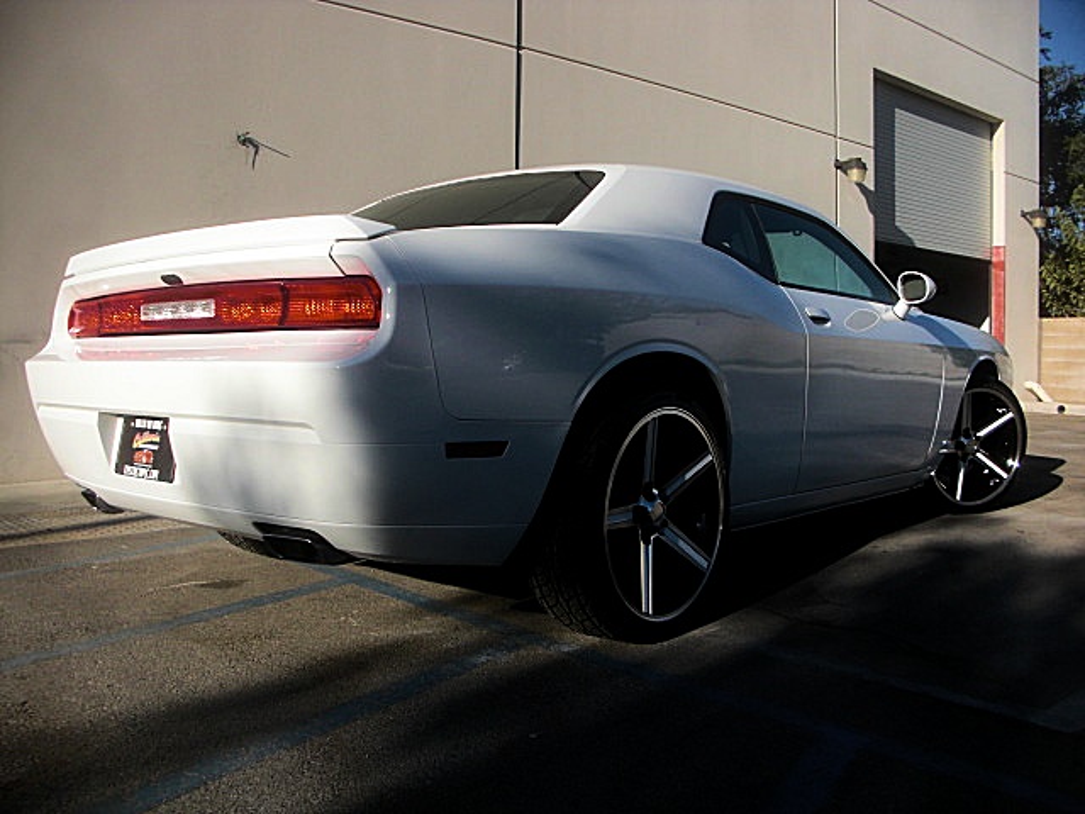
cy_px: 407
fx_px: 1128
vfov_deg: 39.7
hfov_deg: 51.4
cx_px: 542
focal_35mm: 36
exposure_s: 1/160
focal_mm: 6.3
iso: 50
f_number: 7.9
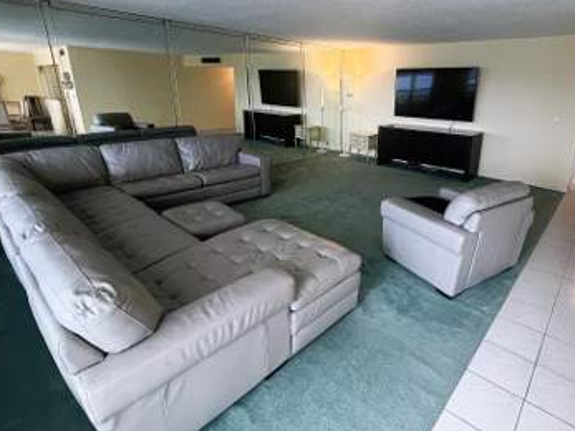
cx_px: 353
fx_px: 299
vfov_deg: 71.2
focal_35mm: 18
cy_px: 187
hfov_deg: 86.3
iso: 200
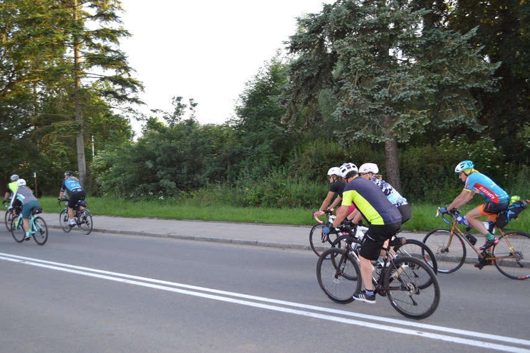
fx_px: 530
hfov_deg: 53.1
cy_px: 176
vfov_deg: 36.9
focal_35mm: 36
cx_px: 265
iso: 1000
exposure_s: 1/500
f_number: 4
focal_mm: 24
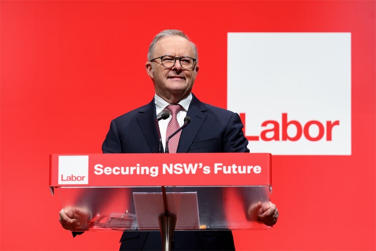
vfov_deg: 10.2
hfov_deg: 15.2
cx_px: 188
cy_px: 126
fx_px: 1410
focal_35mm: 135
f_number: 2.8
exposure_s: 1/400
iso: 1250
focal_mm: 135
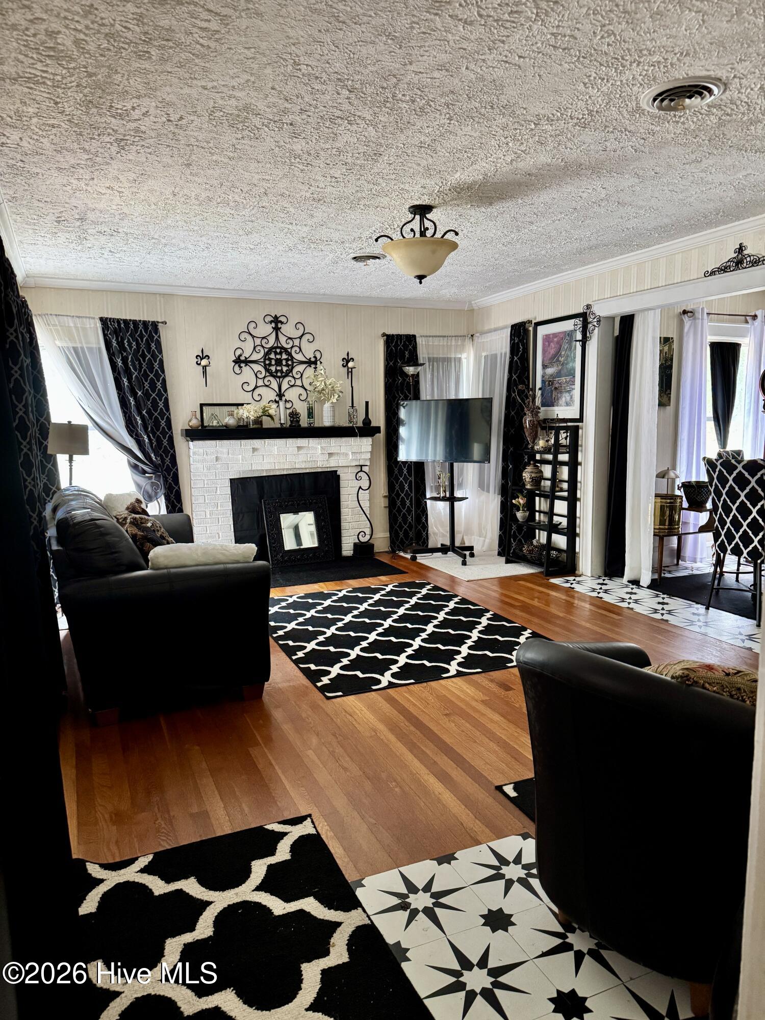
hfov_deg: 56.8
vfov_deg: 71.6
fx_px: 707
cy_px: 510
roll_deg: +2.2
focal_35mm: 24
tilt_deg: -6.7
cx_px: 382
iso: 500
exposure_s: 1/60
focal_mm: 6.76
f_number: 1.78
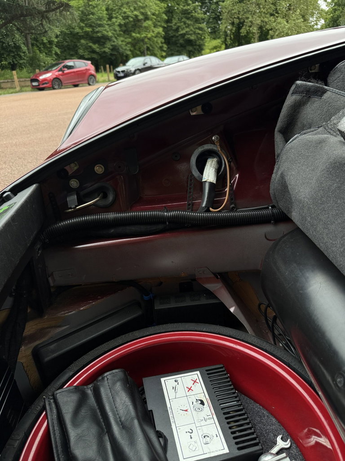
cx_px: 172
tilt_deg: -27.2
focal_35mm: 24
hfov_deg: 56.8
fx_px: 319
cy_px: 230
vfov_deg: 71.6
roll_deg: +2.4
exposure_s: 1/237
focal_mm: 6.76
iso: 64
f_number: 1.78
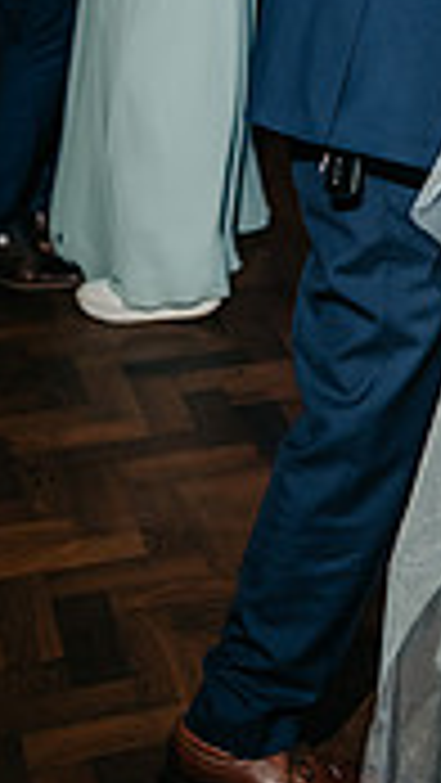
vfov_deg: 21.2
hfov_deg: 12.4
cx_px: 558
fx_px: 1973
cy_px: -94
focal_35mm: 95
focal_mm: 35
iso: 400
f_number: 2.2
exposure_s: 1/200
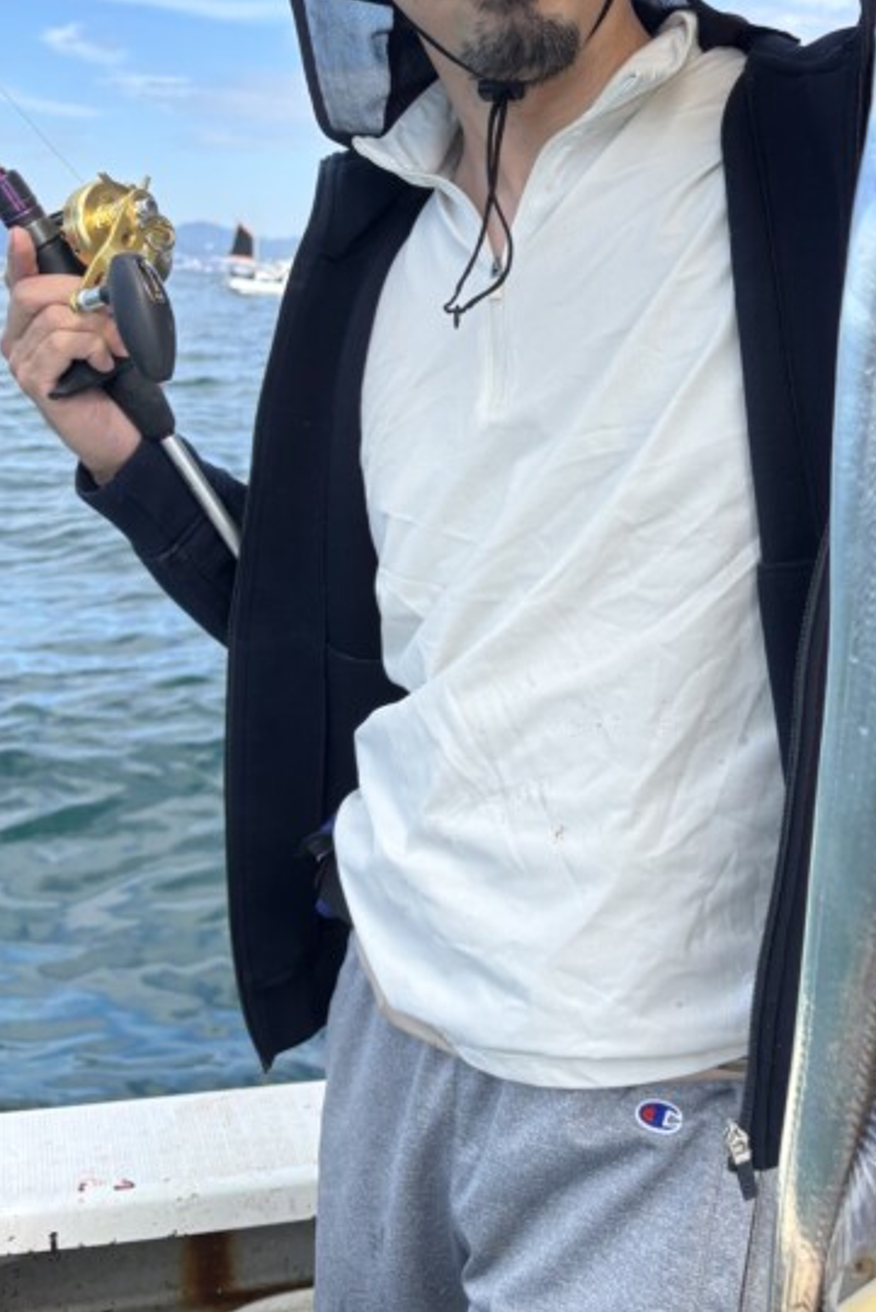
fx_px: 1459
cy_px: 504
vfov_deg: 48.1
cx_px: 670
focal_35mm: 40
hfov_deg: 32.7
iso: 50
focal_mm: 5.96
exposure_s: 1/1381
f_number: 1.6
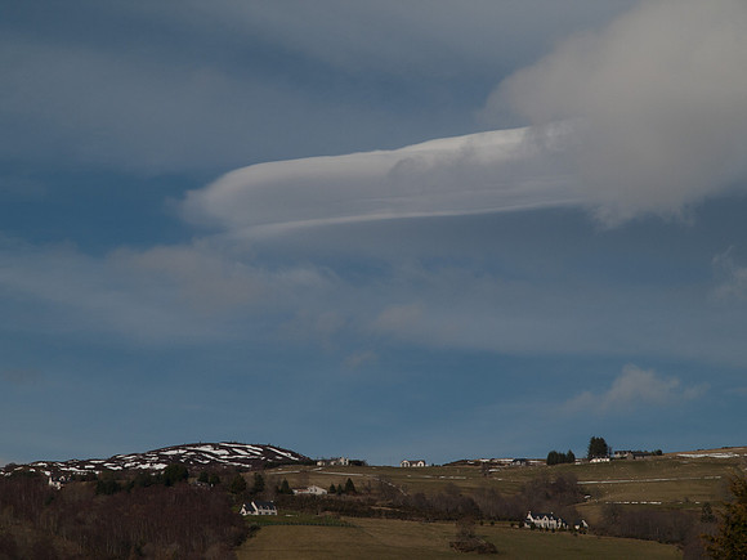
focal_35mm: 120
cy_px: 280
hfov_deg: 16.4
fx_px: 2590
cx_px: 374
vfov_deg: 12.3
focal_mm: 60
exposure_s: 1/1600
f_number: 8
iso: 200
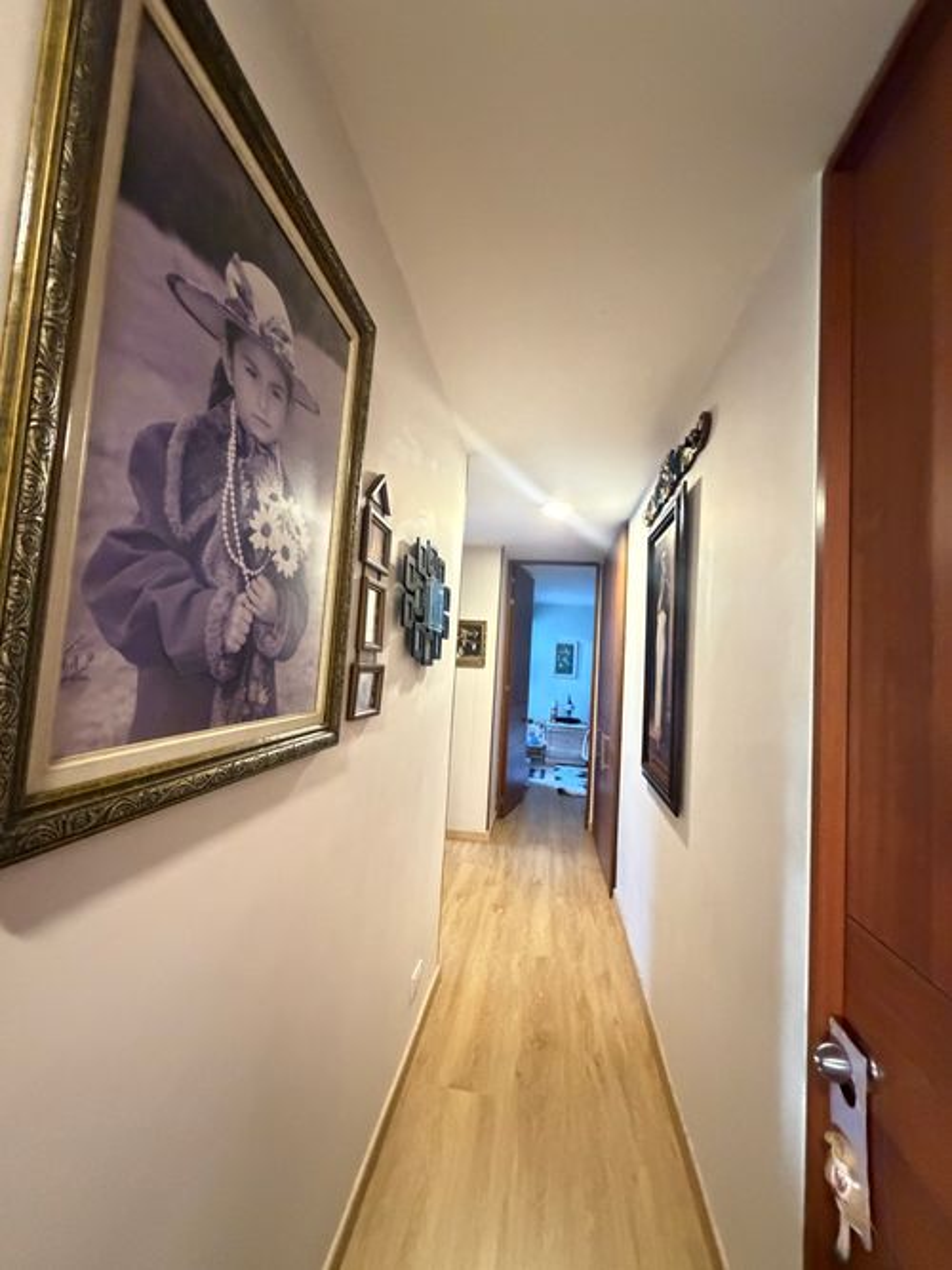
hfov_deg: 85.7
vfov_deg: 102.1
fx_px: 514
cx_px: 476
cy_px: 635
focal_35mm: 14
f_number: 2.2
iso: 1250
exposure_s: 1/53
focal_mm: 2.22
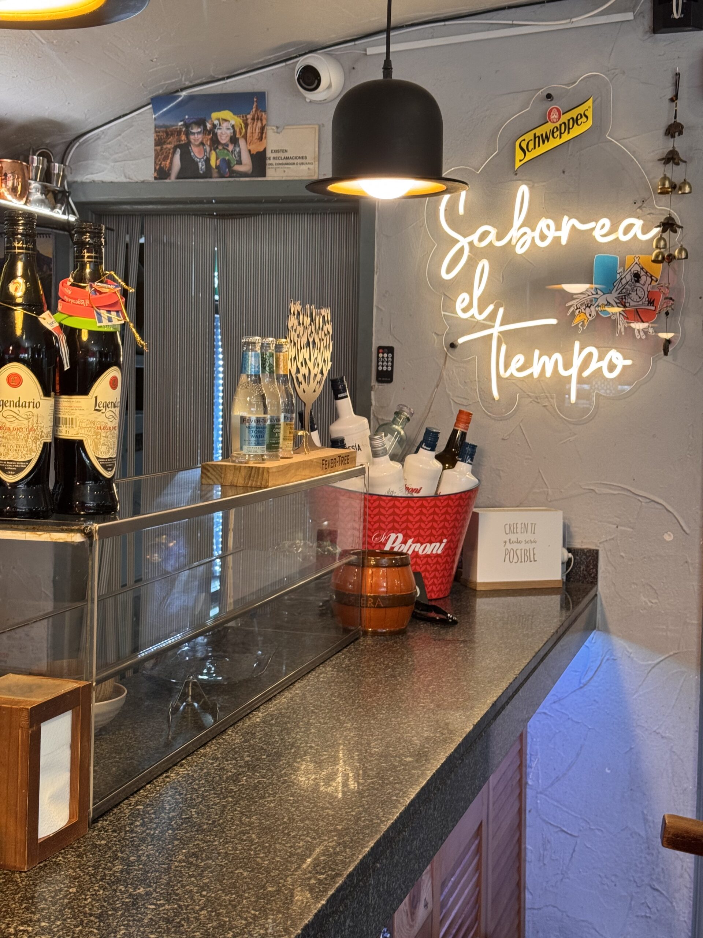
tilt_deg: -3.7
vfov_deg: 39.7
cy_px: 469
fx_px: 1300
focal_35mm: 48
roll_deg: -0.6
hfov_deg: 30.3
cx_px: 352
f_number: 1.78
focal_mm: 6.76
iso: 125
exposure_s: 1/50
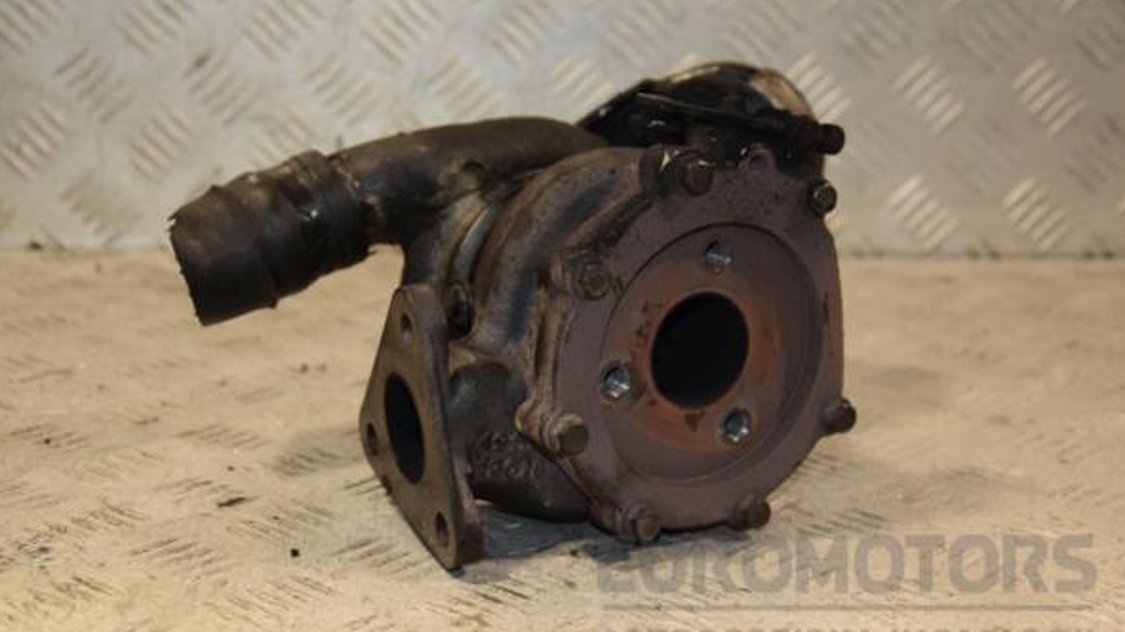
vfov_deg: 18.0
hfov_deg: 31.4
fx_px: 1998
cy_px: 310
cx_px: 562
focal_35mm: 67
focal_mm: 42
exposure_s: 1/200
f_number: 5
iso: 800
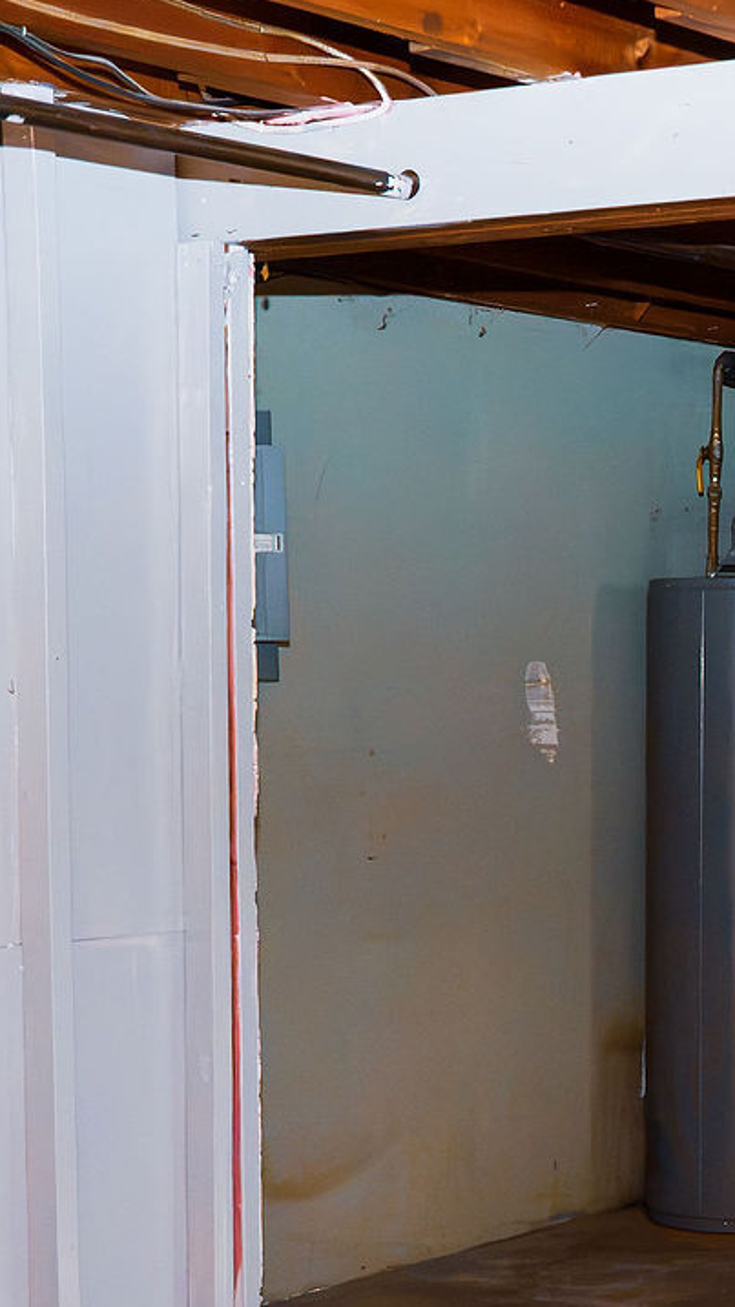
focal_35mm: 87
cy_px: 898
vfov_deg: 24.3
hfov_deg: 13.4
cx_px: 941
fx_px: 3016
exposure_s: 1/500
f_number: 4
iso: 12800
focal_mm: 28
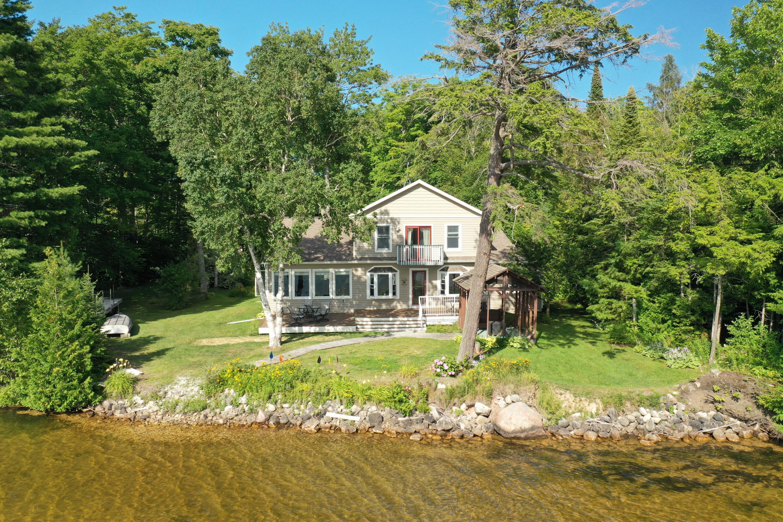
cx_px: 392
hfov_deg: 65.5
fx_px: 609
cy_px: 261
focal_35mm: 28
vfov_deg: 46.4
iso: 100
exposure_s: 1/120
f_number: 4.5
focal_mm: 10.26
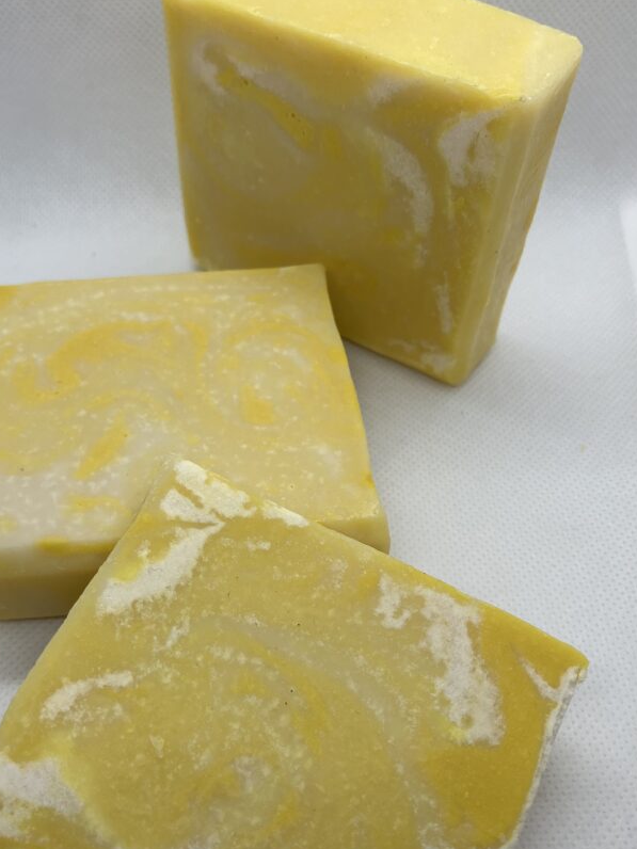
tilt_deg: -53.4
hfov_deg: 39.5
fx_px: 883
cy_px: 506
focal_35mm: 36
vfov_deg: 51.0
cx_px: 256
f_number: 1.8
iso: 32
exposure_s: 1/426
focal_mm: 3.99
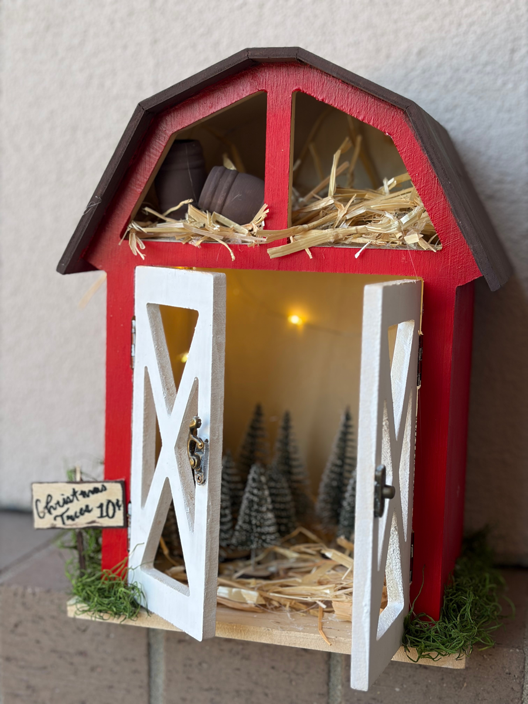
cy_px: 352
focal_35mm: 52
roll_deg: -1.7
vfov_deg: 36.8
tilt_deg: -5.6
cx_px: 264
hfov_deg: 28.0
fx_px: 1058
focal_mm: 5.96
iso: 32
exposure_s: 1/382
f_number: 1.6
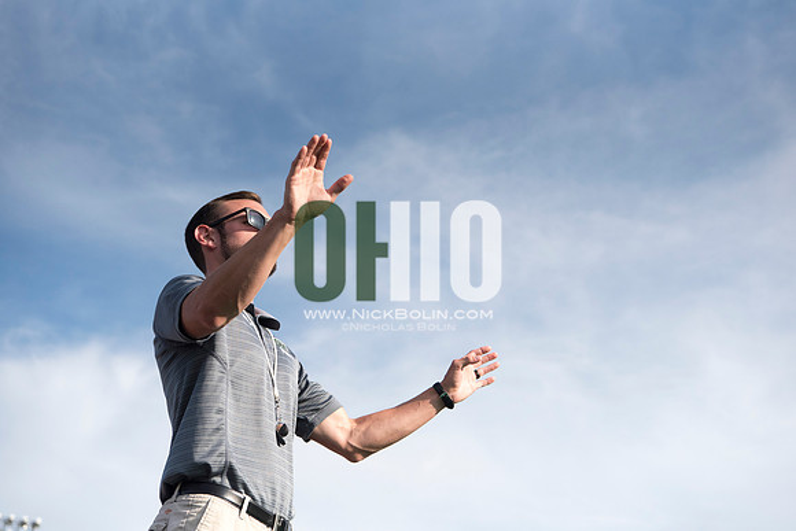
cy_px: 266
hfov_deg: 33.4
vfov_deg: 22.6
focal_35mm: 60
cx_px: 398
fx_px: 1327
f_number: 5.6
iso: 800
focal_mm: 60
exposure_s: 1/4000
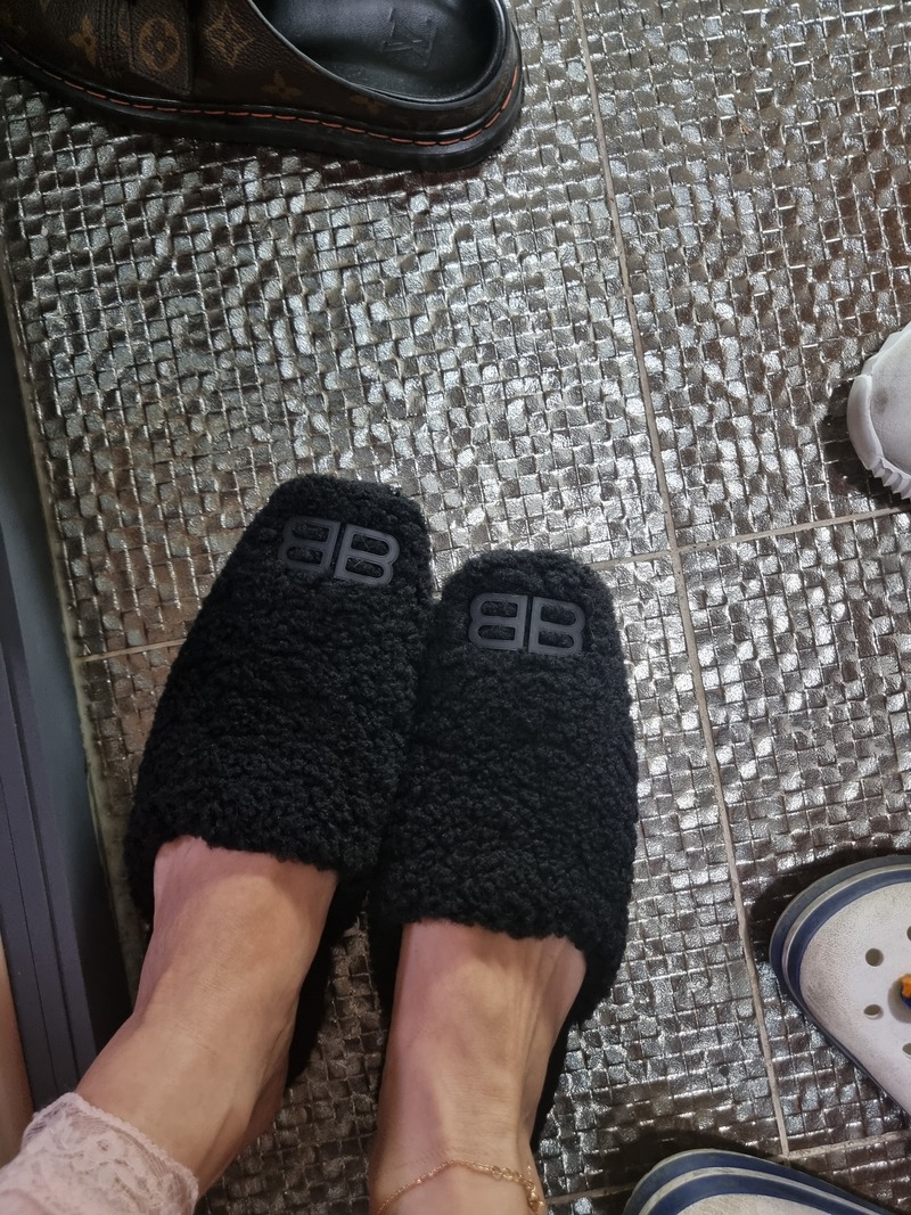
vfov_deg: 71.6
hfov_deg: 56.8
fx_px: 842
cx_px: 456
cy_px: 608
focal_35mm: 24
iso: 320
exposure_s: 1/40
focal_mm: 6.7
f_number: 1.8
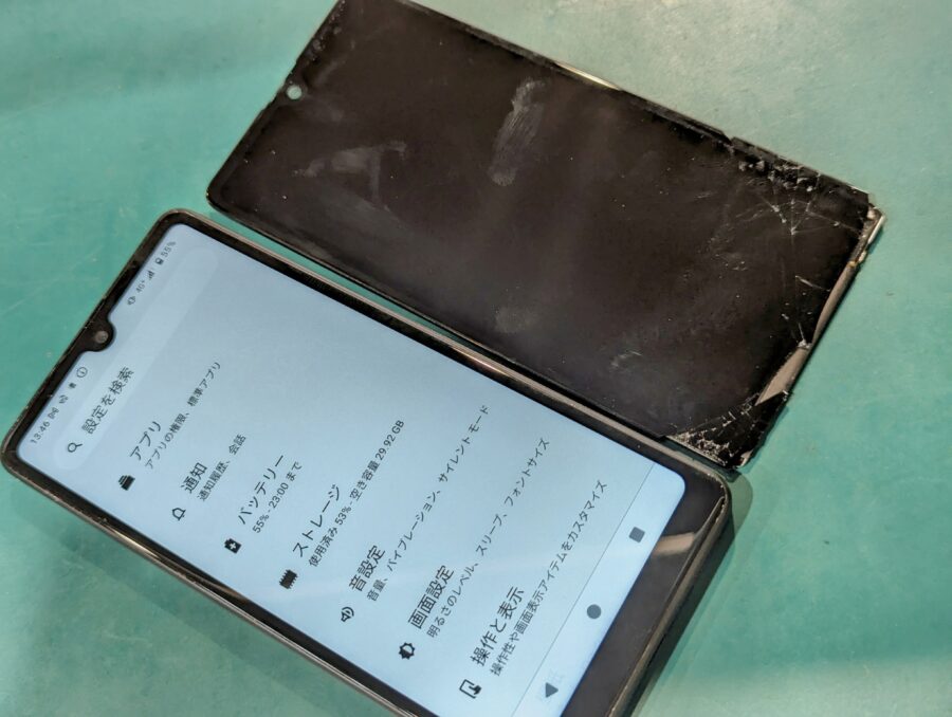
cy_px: 358
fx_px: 1322
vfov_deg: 30.3
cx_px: 476
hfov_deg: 39.6
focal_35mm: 48
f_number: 1.85
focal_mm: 6.81
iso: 54
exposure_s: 1/25
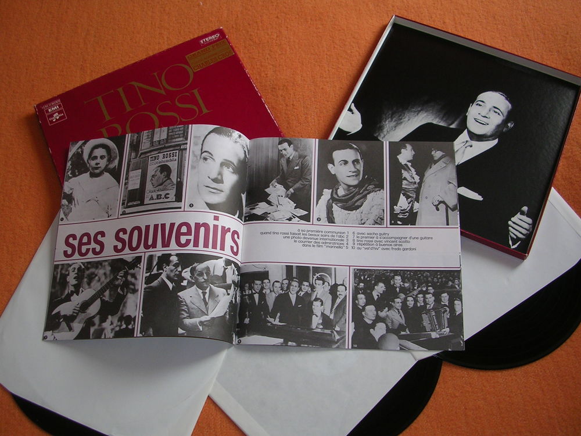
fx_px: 638
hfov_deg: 49.0
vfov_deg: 37.7
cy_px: 218
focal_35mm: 38
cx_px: 290
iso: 50
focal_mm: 5.8
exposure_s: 1/30
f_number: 2.8
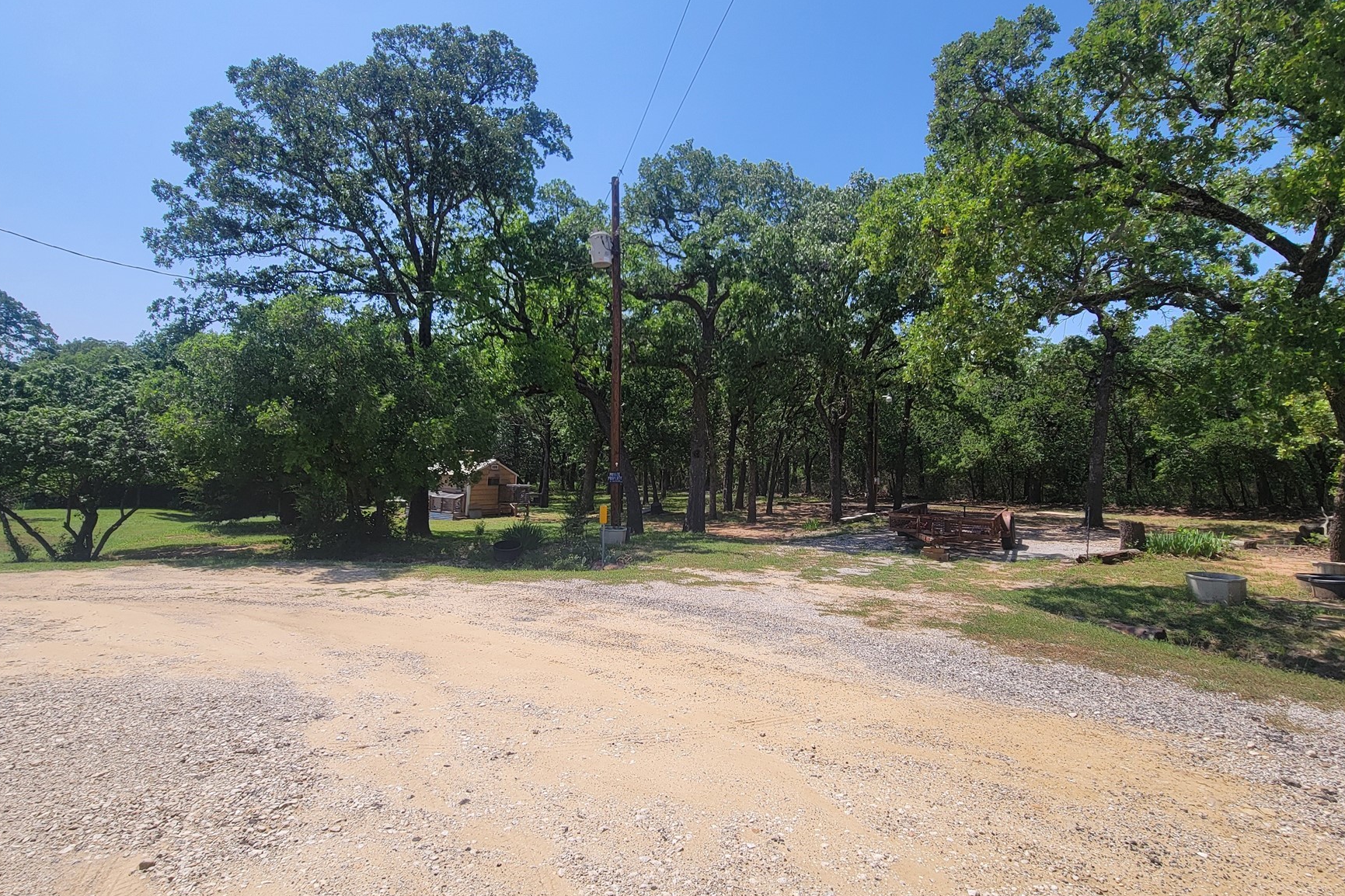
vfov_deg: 73.6
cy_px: 407
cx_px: 660
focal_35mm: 16
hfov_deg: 96.7
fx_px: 598
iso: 50
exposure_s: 1/1799
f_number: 2.2
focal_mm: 2.2
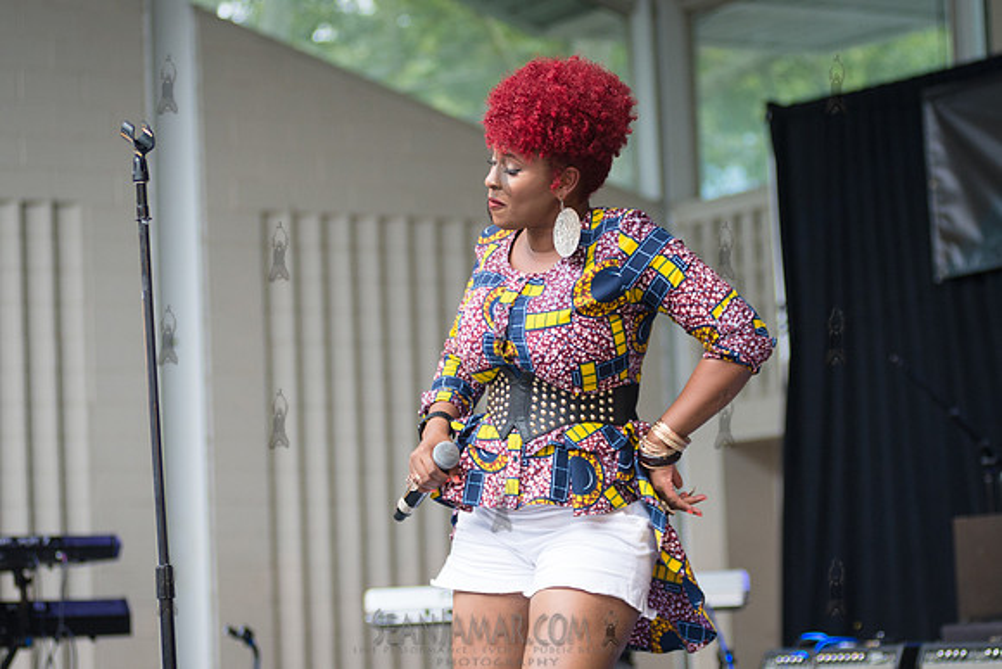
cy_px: 321
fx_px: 2934
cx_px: 525
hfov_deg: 19.4
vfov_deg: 13.0
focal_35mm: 105
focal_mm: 80
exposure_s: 1/800
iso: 1000
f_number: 2.8
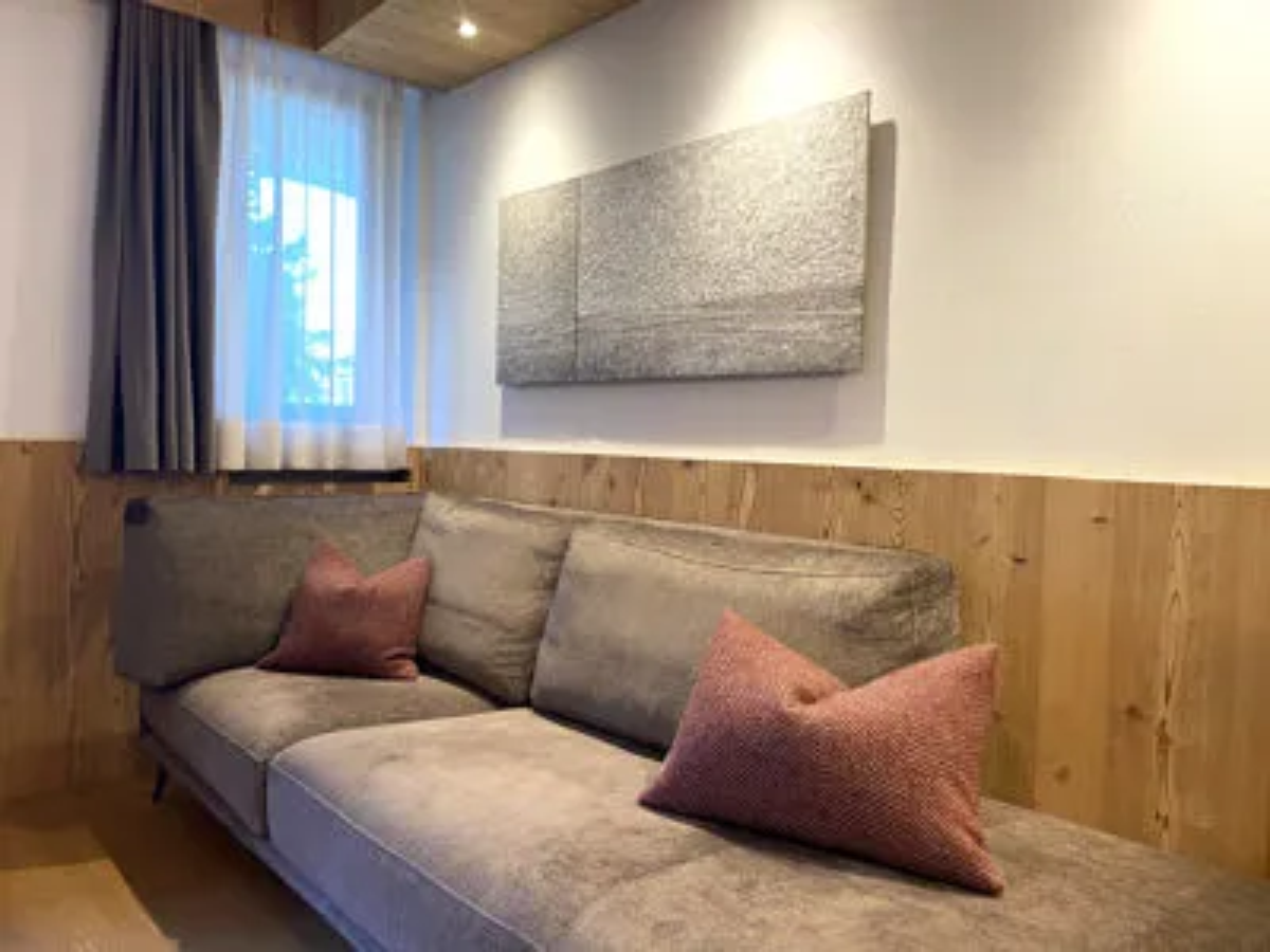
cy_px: 476
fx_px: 954
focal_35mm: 26
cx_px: 635
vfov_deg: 53.1
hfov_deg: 67.3
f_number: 1.8
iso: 160
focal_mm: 4.25
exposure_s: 1/60
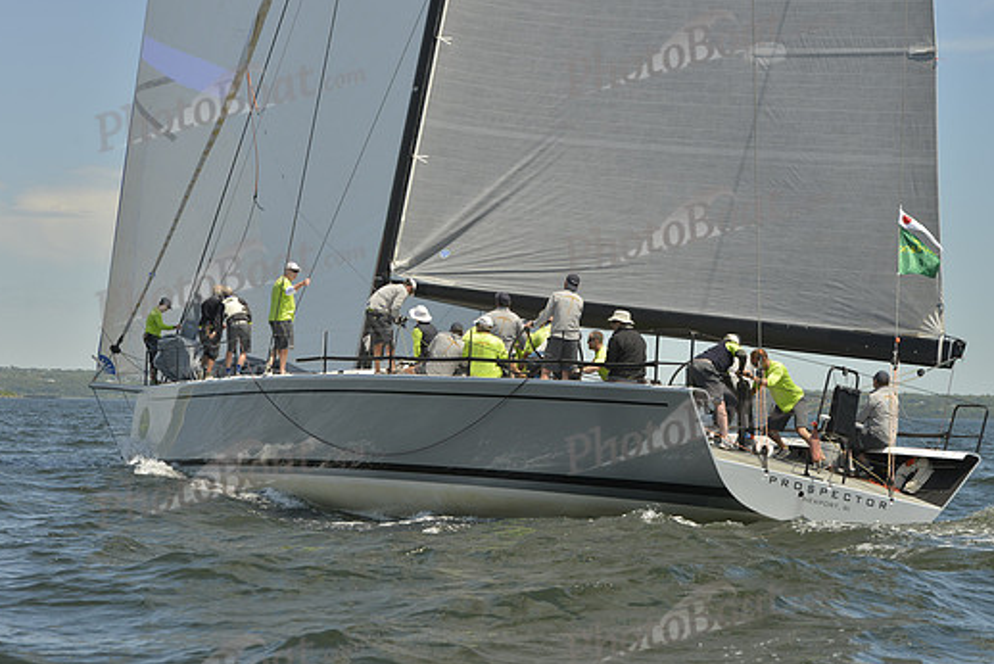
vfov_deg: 13.3
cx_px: 466
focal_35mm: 103
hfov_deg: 19.8
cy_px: 352
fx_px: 2845
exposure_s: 1/1600
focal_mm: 92
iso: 280
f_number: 7.1
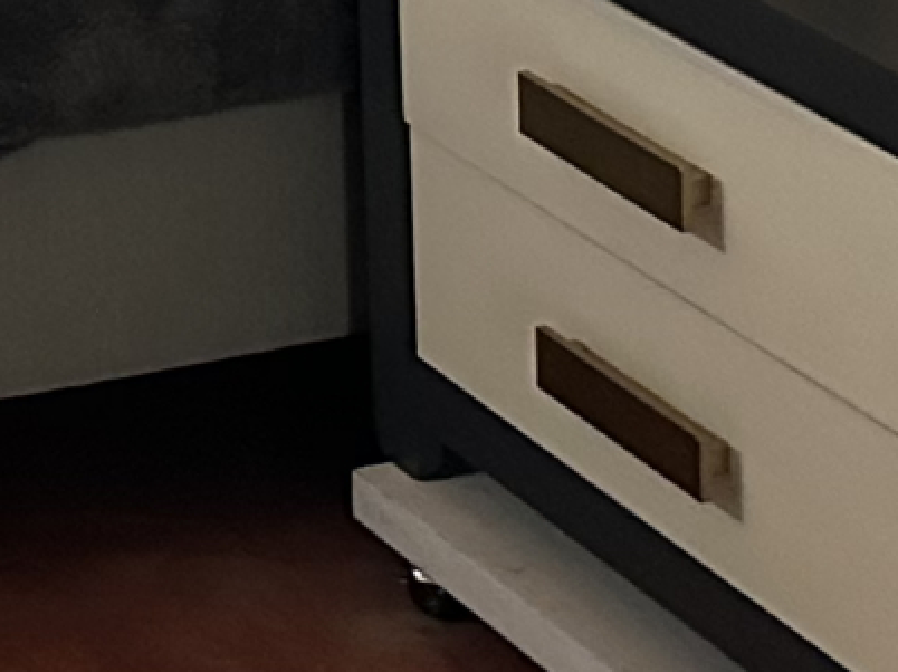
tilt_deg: -4.8
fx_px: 3967
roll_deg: +2.3
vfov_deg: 8.5
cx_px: -1141
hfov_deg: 11.2
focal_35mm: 153
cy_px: -1148
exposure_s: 1/60
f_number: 1.78
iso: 640
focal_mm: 6.86
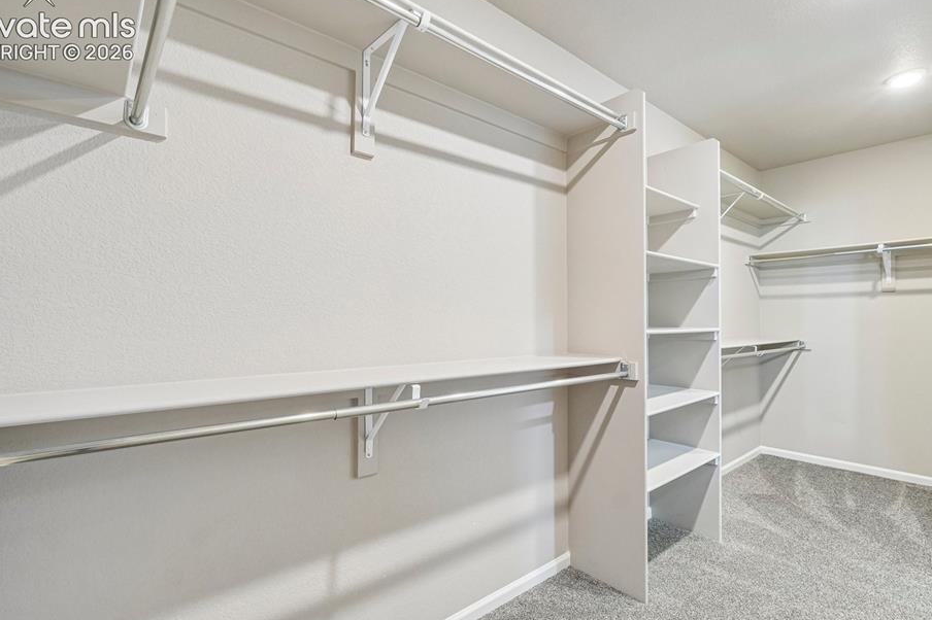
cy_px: 320
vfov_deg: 70.4
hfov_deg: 93.3
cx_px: 462
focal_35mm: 17
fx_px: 440
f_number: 8
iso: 800
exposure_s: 1/2.5
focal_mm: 10
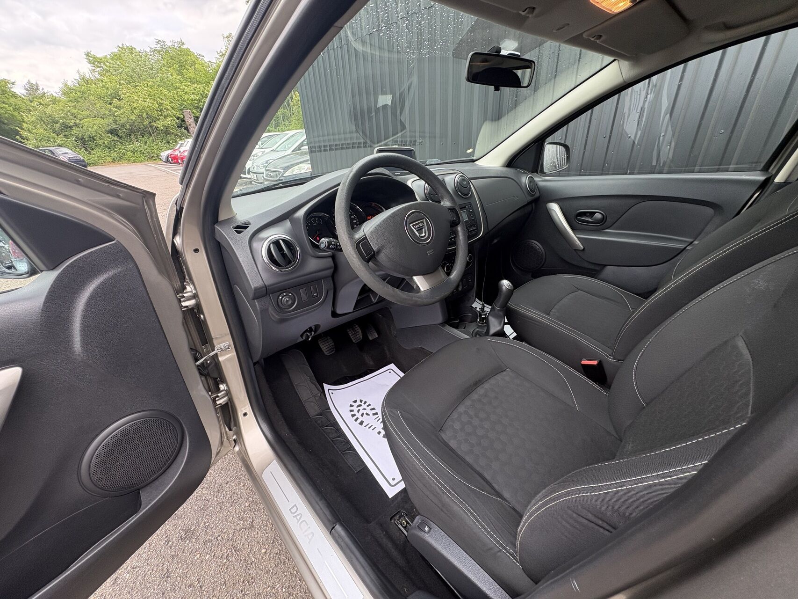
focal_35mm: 14
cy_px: 300
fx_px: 323
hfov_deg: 102.1
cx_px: 399
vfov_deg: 85.7
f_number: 2.2
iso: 80
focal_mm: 2.22
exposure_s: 1/120
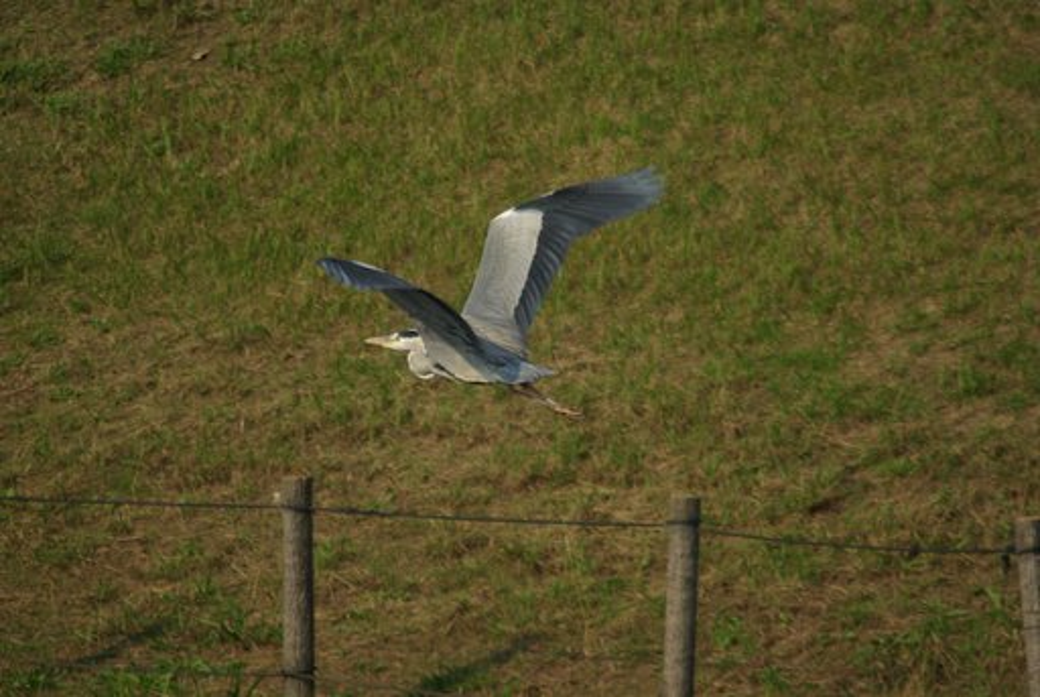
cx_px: 520
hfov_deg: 4.6
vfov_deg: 3.1
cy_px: 348
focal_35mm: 450
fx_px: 13019
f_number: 5.6
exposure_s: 1/500
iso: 100
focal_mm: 300
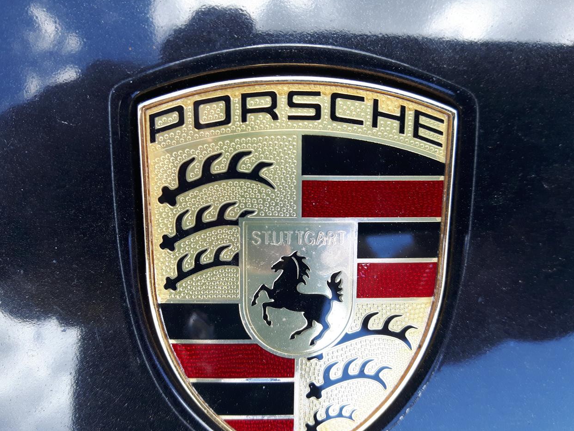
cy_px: 220
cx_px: 288
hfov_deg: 56.8
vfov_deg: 44.2
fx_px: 531
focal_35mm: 32
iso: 40
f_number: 1.9
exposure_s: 1/119
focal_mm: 3.7
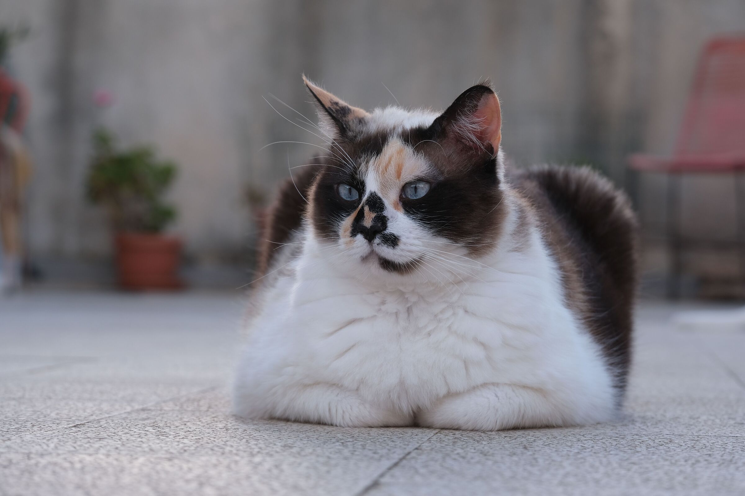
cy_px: 248
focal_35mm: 101
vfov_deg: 13.6
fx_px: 2090
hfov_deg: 20.2
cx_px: 372
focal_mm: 67.1
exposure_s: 1/100
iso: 320
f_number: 5.6
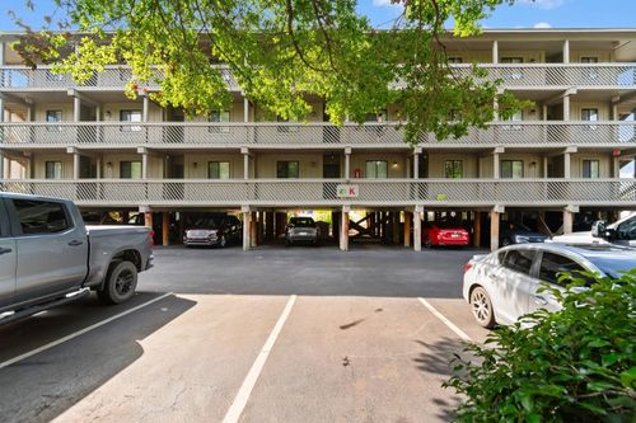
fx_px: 265
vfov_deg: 77.3
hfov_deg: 100.4
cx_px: 318
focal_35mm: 15
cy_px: 212
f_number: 5
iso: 100
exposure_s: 1/100
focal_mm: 10
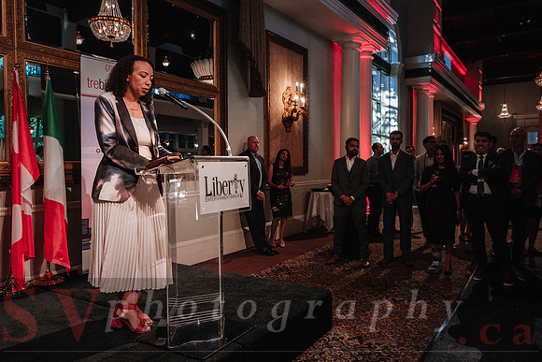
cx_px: 271
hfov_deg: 69.4
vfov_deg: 49.6
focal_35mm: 26
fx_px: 392
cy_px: 181
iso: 800
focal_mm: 17.4
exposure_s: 1/60
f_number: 5
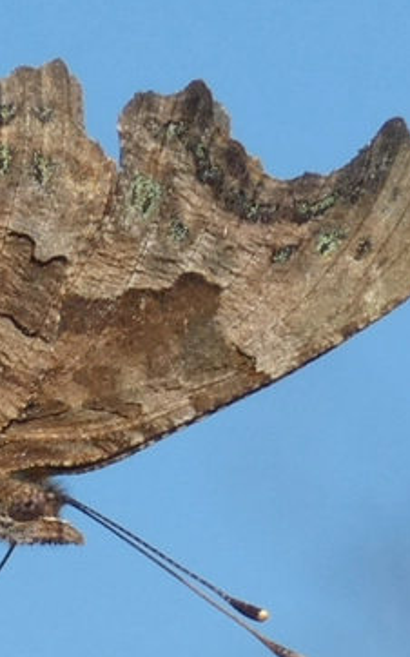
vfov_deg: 6.6
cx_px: 44
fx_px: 5672
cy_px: 339
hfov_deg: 4.1
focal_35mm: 317
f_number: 5.5
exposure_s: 1/160
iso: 80
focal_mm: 30.2
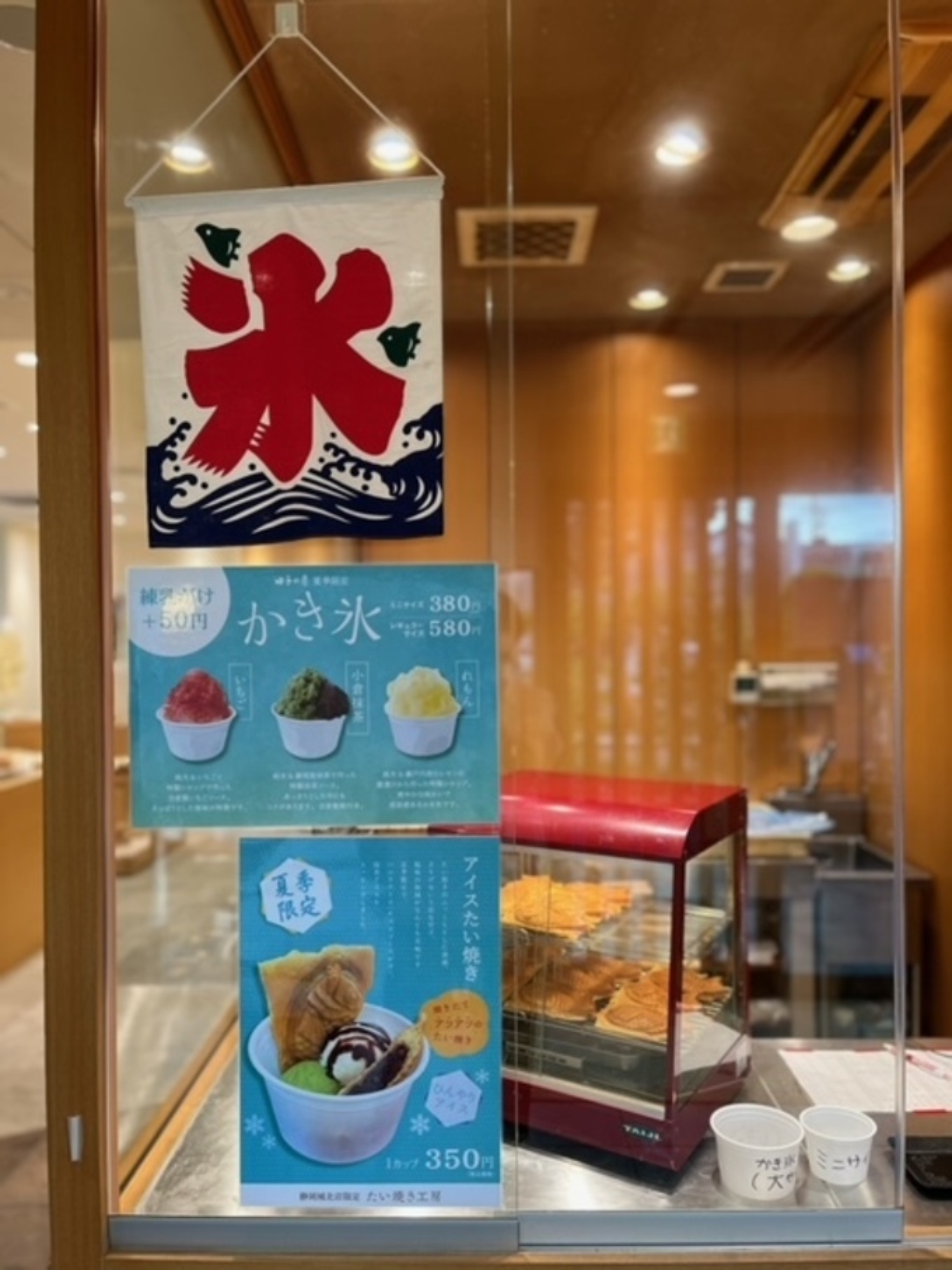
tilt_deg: +1.0
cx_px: 476
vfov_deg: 67.3
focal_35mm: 26
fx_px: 954
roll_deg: +1.1
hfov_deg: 53.1
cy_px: 635
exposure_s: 1/120
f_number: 1.6
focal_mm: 5.1
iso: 64
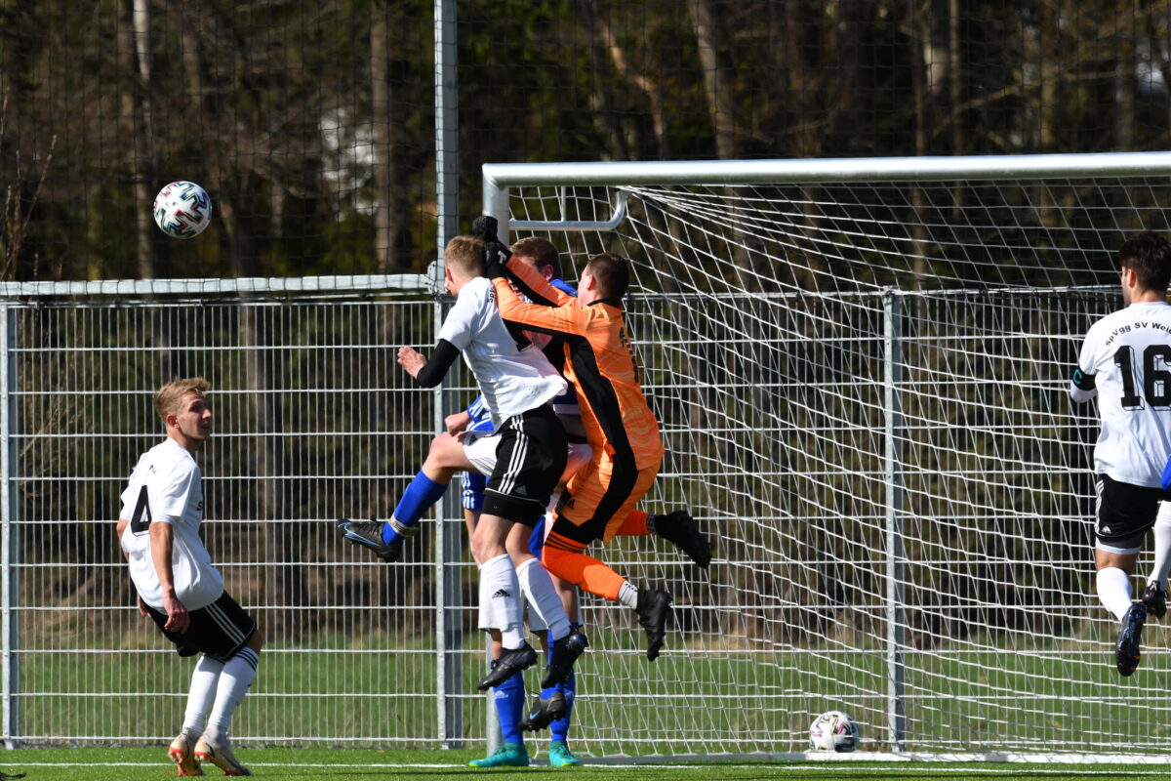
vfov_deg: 2.9
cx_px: 586
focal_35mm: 480
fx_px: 15612
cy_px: 390
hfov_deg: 4.3
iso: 400
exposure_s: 1/2000
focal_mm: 320
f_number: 7.1
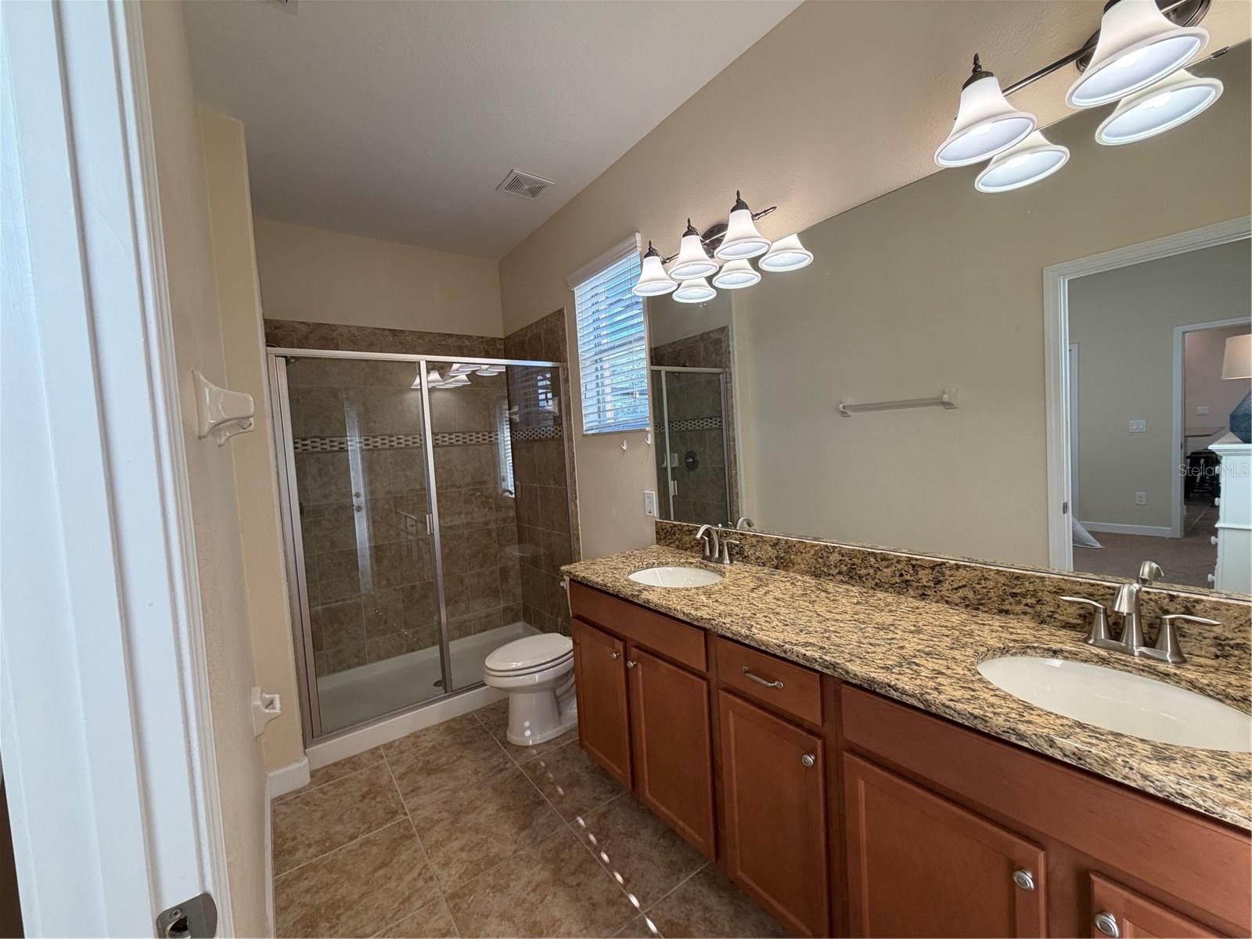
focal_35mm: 14
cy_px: 470
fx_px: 506
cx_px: 626
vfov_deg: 85.7
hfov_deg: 102.1
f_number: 2.2
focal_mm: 2.22
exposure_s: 1/120
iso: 250
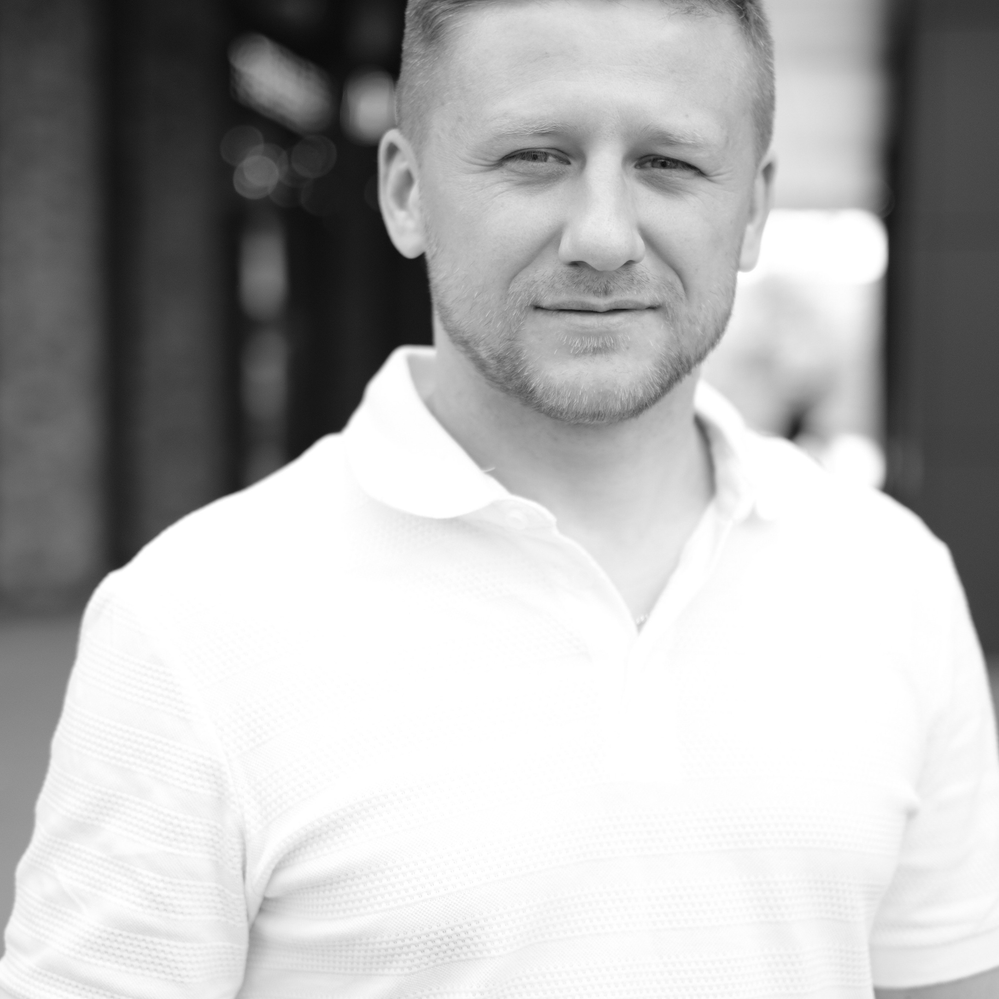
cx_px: 498
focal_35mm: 68
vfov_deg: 25.3
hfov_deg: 25.4
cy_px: 564
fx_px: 2220
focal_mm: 35
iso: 160
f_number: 1.4
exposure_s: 1/1000
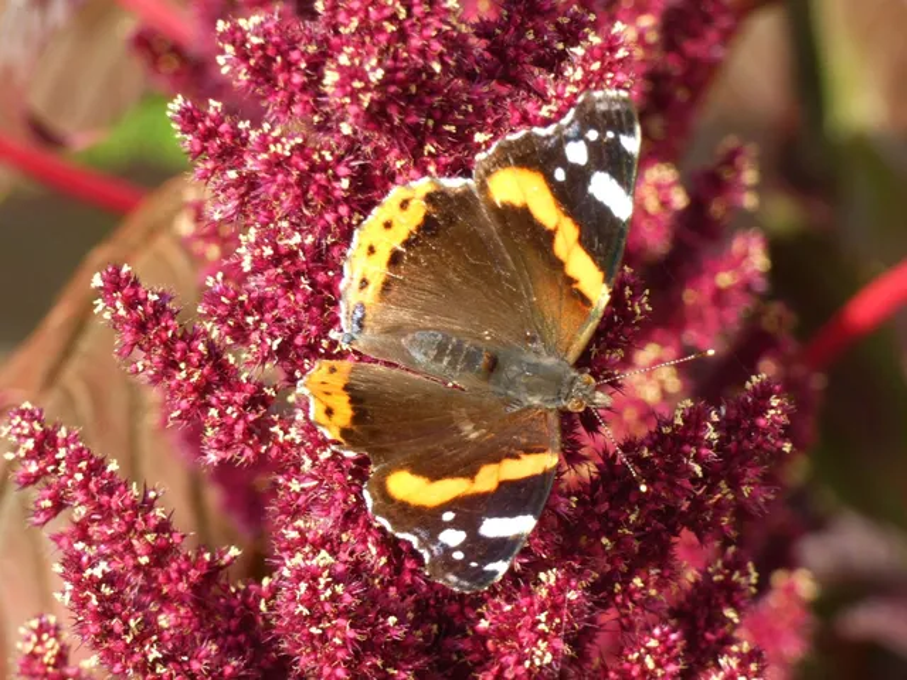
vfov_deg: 4.4
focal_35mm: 339
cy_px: 340
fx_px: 8882
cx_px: 454
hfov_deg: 5.8
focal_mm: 60.8
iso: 250
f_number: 5.6
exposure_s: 1/80
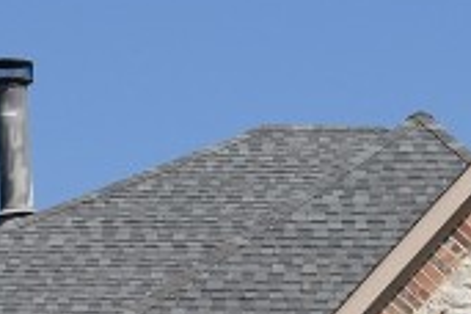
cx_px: 523
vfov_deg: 4.5
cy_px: 402
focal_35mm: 304
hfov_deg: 6.7
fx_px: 3977
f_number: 8
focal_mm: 30
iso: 200
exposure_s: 1/1000
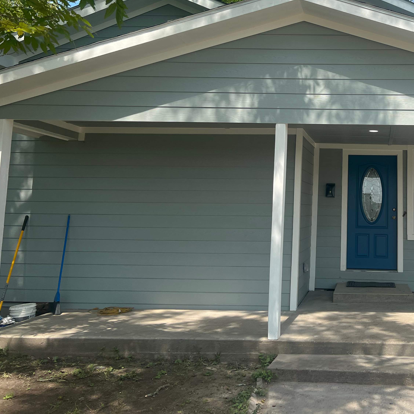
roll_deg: -0.9
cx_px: 349
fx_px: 555
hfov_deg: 38.9
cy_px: 137
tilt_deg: +7.7
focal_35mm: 41
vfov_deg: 40.4
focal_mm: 5.7
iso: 50
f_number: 1.5
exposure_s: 1/3165
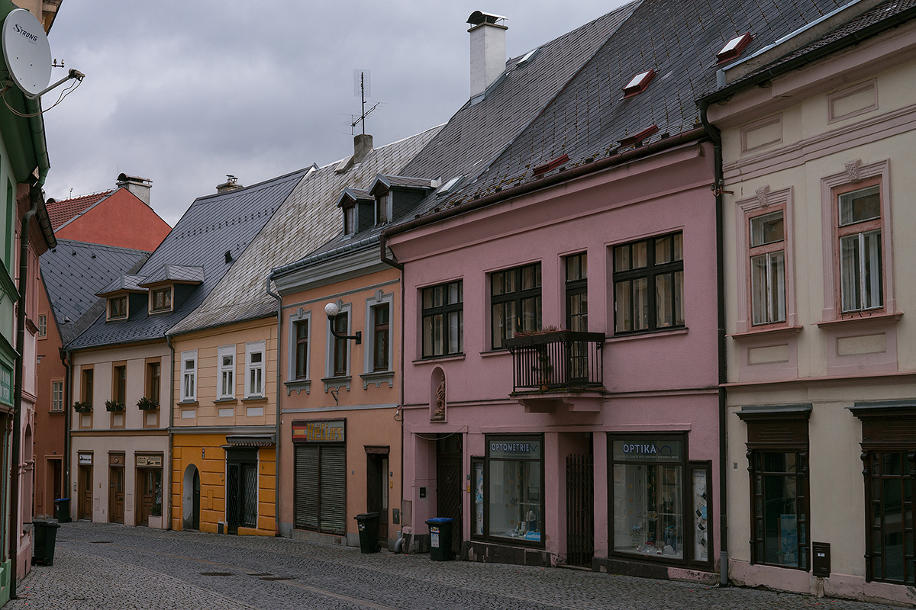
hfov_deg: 39.6
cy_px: 305
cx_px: 458
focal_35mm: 50
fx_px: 1272
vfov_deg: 27.0
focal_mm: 50
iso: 250
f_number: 13
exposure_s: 1/100
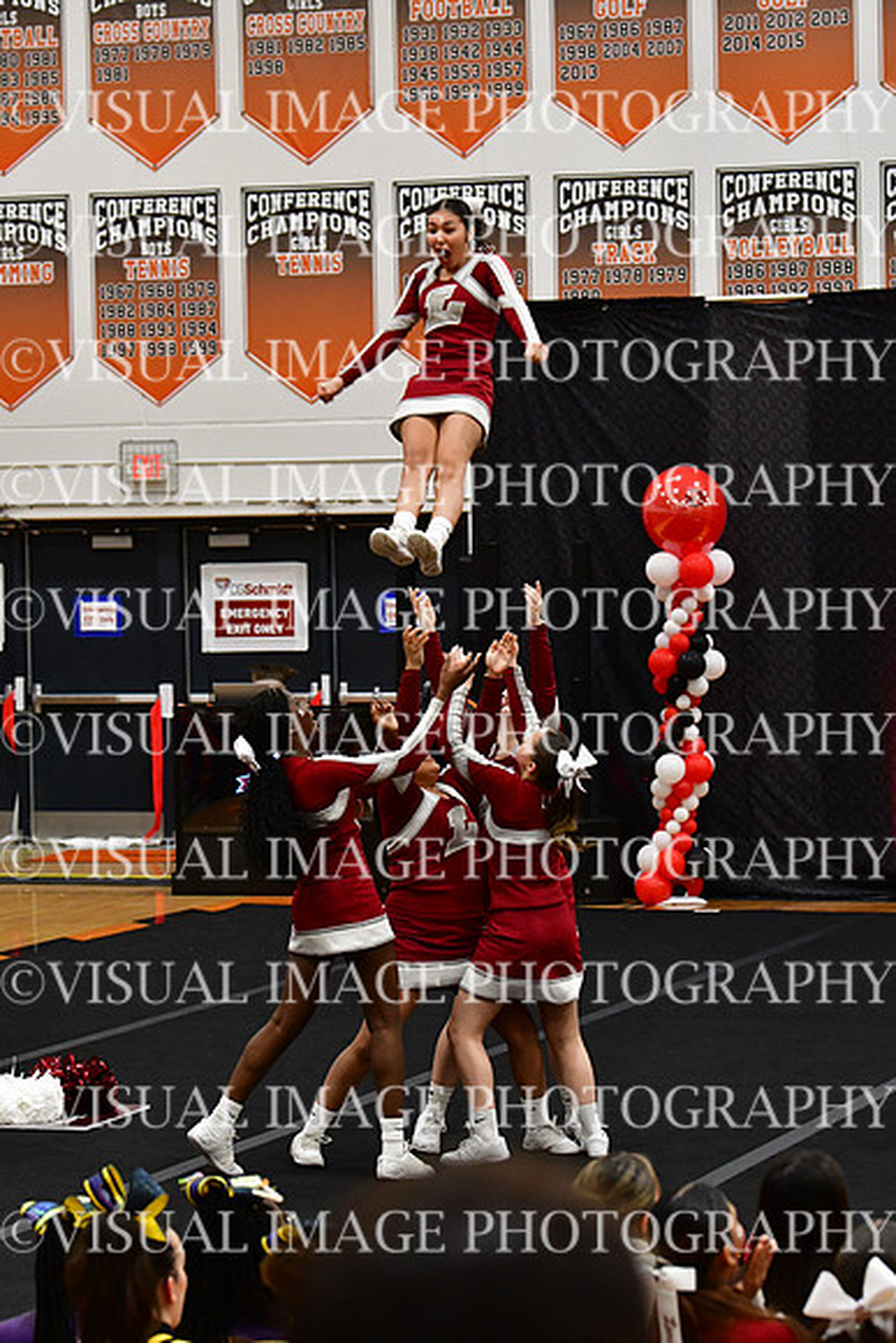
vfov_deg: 16.6
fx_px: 4589
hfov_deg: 11.2
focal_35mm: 123
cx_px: 448
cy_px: 672
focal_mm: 82
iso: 4000
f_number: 4
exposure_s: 1/500
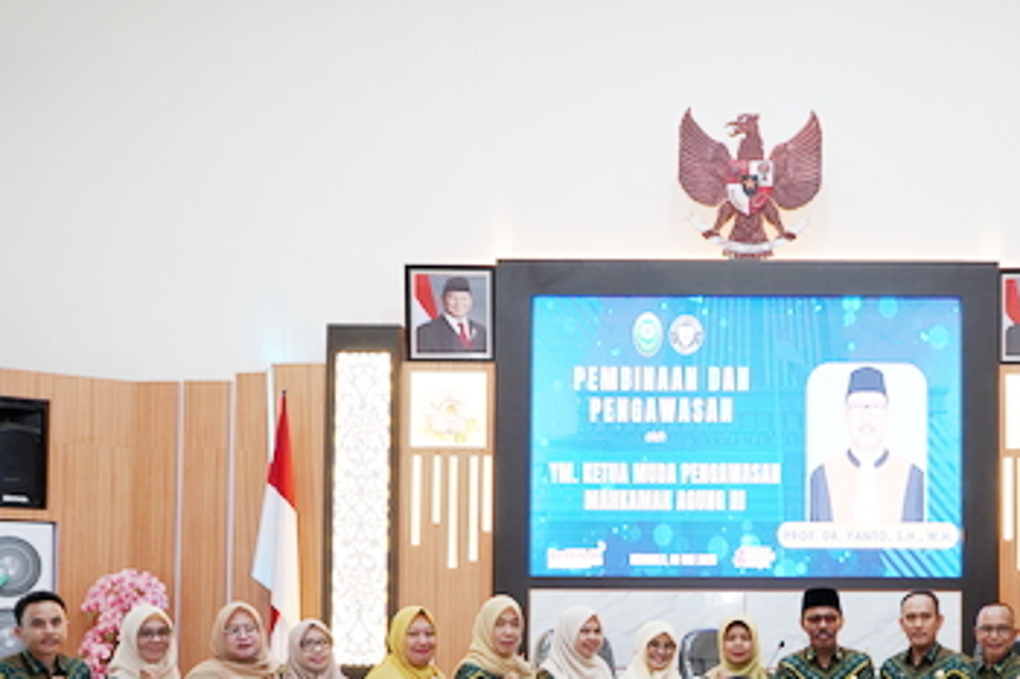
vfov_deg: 27.4
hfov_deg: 40.3
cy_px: 560
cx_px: 729
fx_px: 1359
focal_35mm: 48
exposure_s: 1/160
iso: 2000
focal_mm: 28
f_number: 3.5
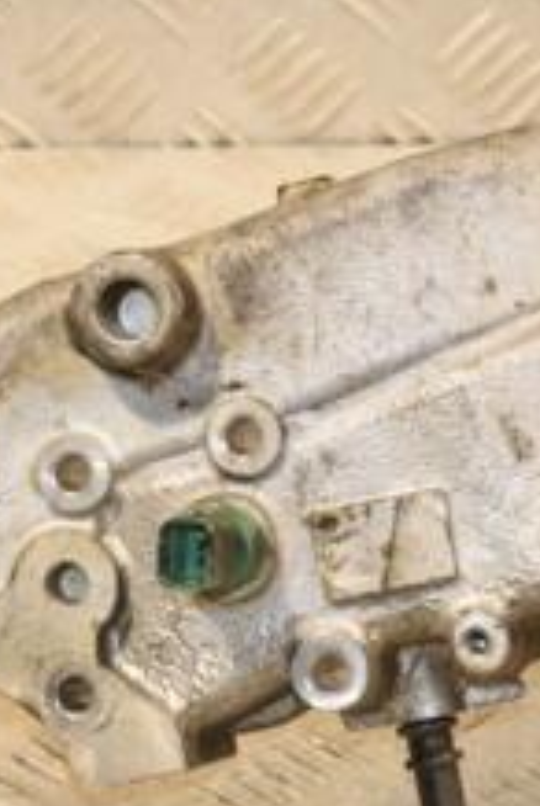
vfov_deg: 11.9
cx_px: 351
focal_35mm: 173
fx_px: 3880
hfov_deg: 8.0
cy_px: 403
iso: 800
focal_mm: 42
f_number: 5.6
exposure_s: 1/200
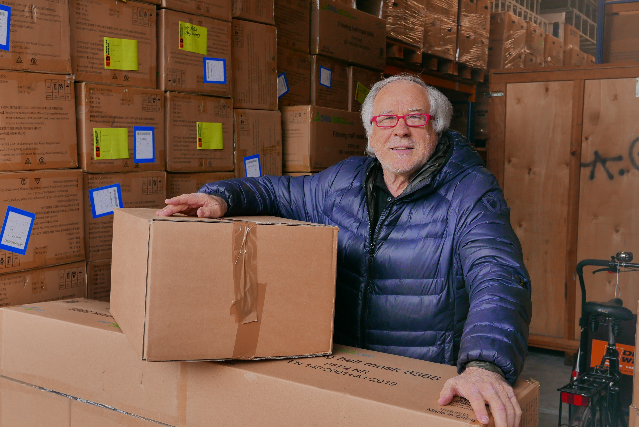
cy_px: 214
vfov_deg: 31.2
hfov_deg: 45.4
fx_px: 764
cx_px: 320
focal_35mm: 43
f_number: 5
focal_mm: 19.3
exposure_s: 1/125
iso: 800
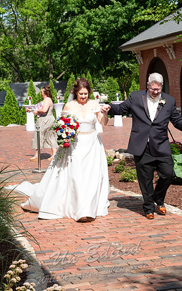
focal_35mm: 77
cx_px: 96
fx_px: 612
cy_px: 146
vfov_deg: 26.8
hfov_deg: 16.9
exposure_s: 1/200
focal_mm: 50
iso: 250
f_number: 9
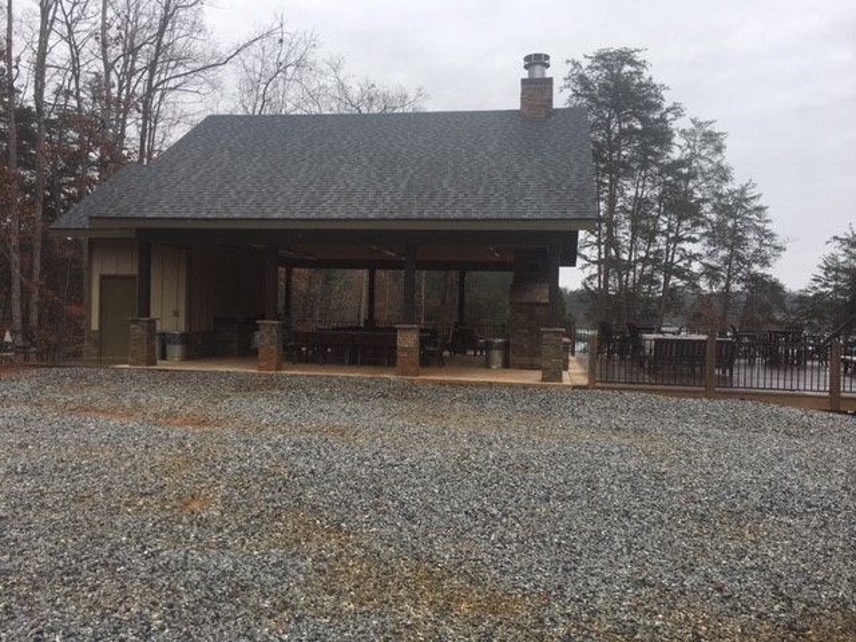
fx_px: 717
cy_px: 321
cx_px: 428
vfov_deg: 48.2
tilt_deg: +1.0
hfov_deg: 61.7
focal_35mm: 29
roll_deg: -1.2
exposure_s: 1/605
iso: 25
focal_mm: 4.15
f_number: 2.2
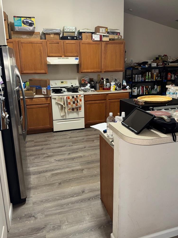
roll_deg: +2.3
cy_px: 116
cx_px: 95
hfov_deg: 48.2
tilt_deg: -13.1
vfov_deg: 61.6
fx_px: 199
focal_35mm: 29
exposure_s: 1/17
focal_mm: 6.76
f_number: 1.78
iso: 80
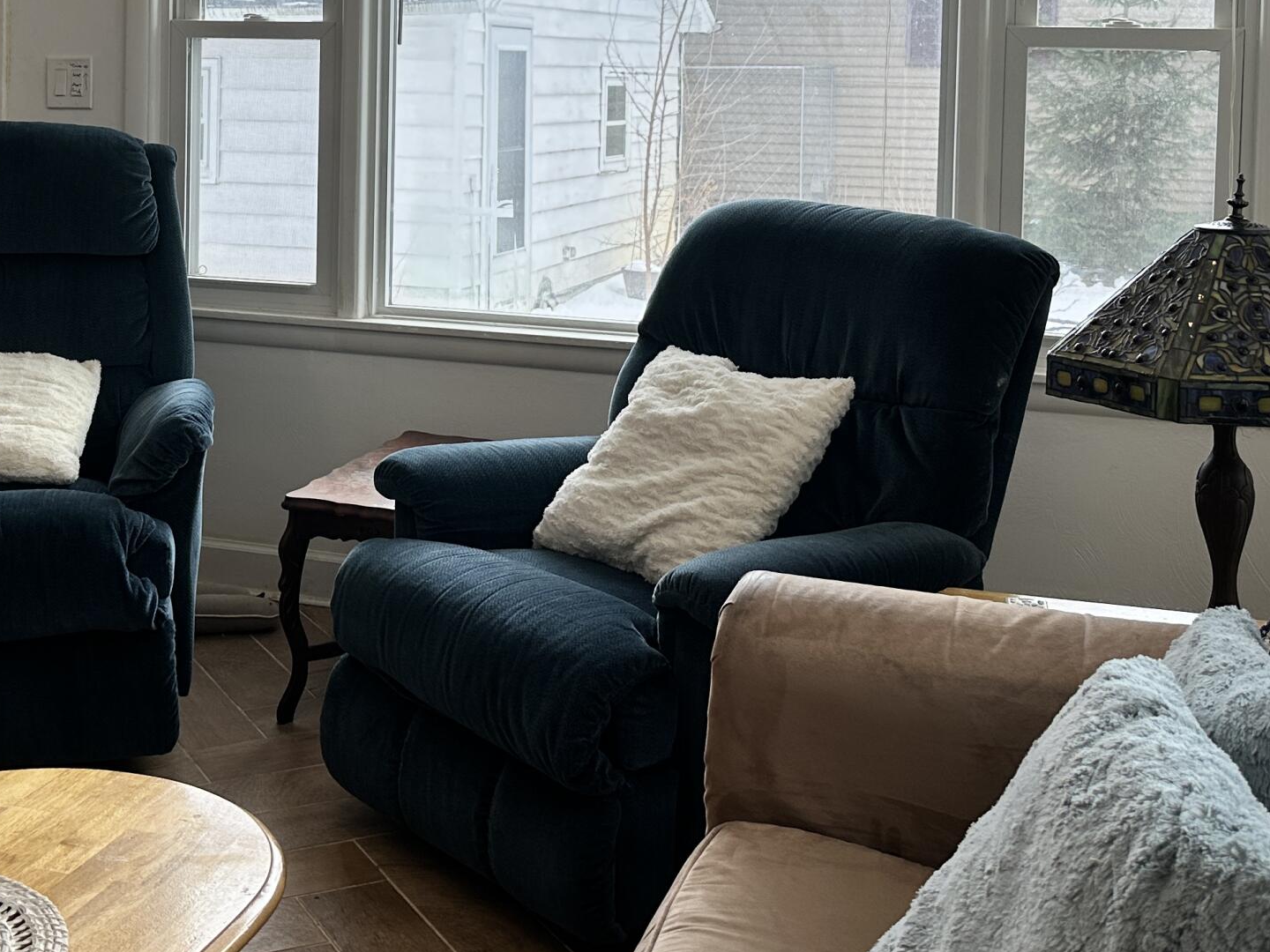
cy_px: 115
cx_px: 464
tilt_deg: -1.9
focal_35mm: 50
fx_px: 1834
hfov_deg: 37.9
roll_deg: -0.6
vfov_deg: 28.1
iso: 80
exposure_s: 1/419
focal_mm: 6.86
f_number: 1.78
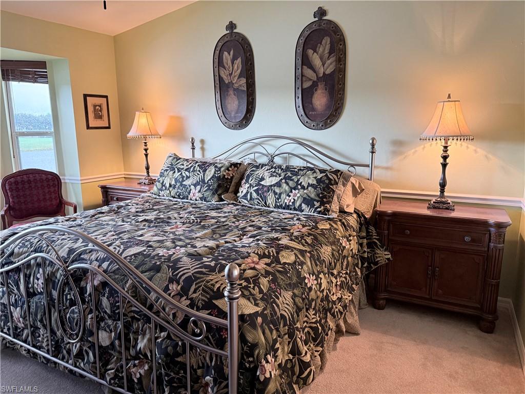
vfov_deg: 56.8
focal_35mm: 24
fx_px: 364
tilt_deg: -10.7
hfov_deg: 71.6
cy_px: 197
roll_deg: +1.0
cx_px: 262
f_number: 1.78
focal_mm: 6.76
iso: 320
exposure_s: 1/60
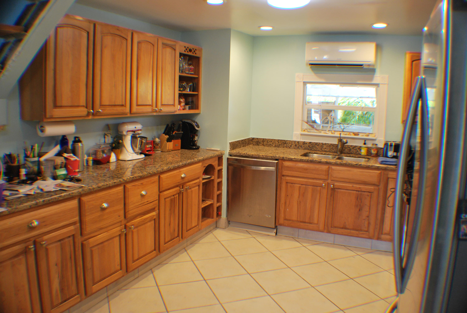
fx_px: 468
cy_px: 156
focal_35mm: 36
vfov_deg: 37.0
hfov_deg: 53.1
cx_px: 234
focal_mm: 24
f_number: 4.2
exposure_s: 1/30
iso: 360
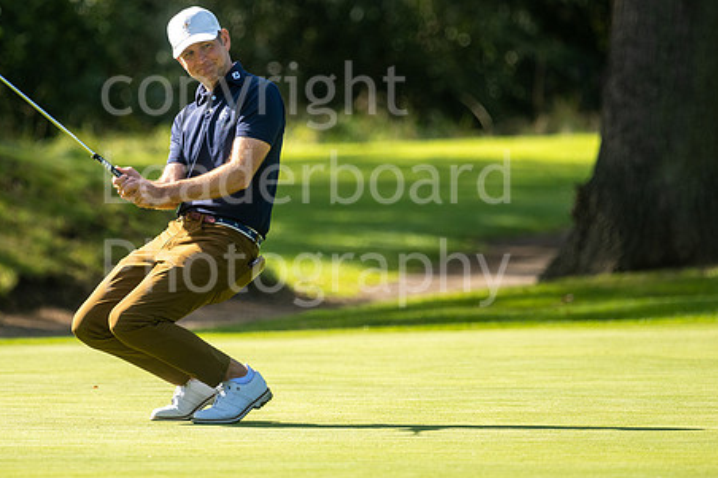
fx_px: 11503
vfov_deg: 2.4
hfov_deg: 3.6
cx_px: 310
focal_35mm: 577
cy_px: 192
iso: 200
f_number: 4
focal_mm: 300
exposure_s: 1/1000
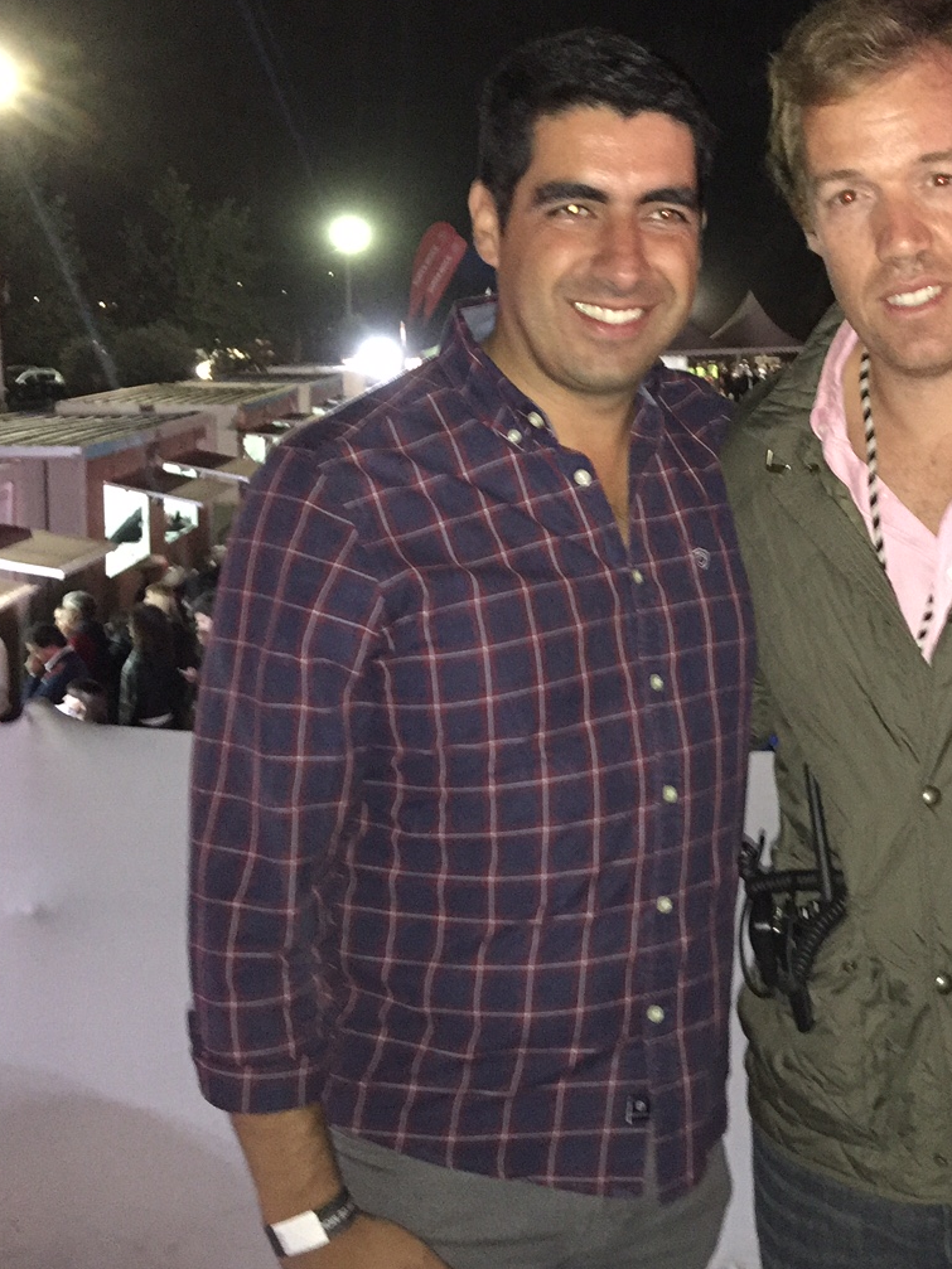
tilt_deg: -6.0
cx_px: 753
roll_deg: -0.9
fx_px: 1724
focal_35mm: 47
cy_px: 551
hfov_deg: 30.2
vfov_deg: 40.4
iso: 320
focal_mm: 4.15
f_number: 2.2
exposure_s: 1/17
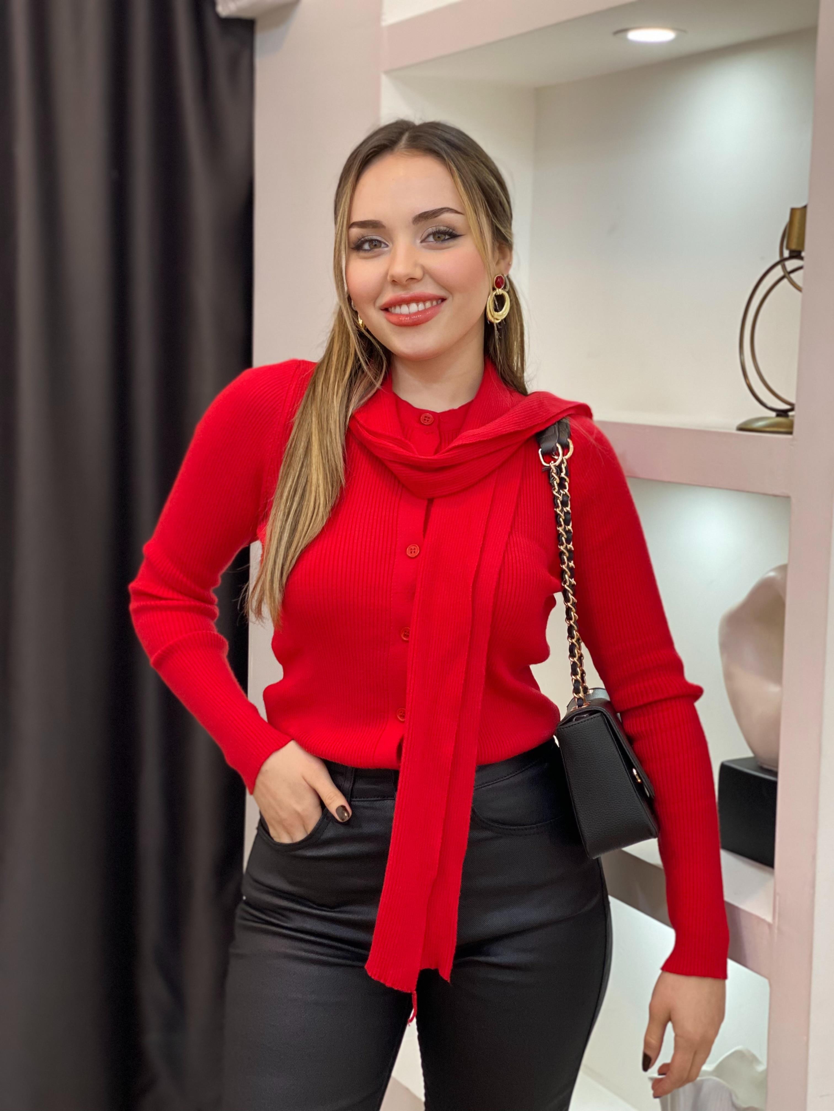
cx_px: 417
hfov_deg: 28.0
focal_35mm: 52
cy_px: 556
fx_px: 1670
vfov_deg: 36.8
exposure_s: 1/100
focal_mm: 6
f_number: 2
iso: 125
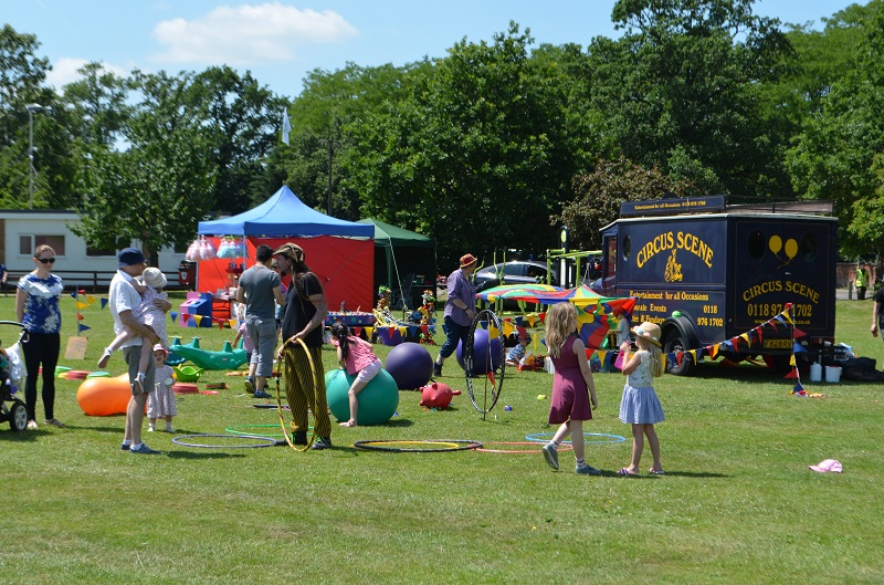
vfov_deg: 18.8
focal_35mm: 72
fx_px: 1763
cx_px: 442
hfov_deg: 28.1
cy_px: 292
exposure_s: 1/250
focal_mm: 48
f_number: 8
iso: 125
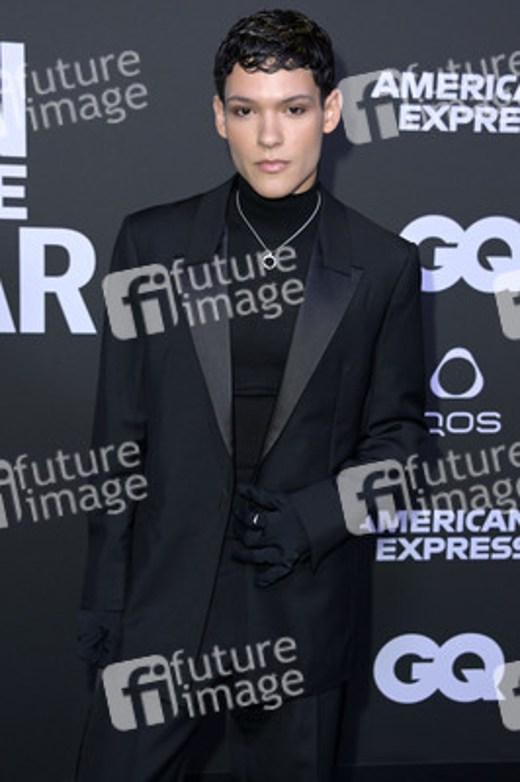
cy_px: 391
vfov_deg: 41.1
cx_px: 260
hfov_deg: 28.0
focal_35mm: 48
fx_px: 1042
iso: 1000
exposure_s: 1/250
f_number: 5.6
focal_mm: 48
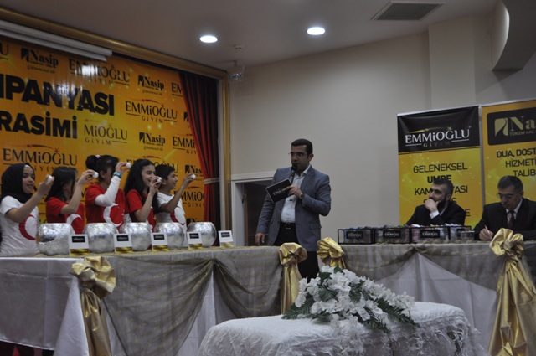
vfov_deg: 28.9
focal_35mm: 46
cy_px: 178
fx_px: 691
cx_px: 268
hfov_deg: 42.4
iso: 400
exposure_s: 1/80
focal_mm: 31
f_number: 4.5
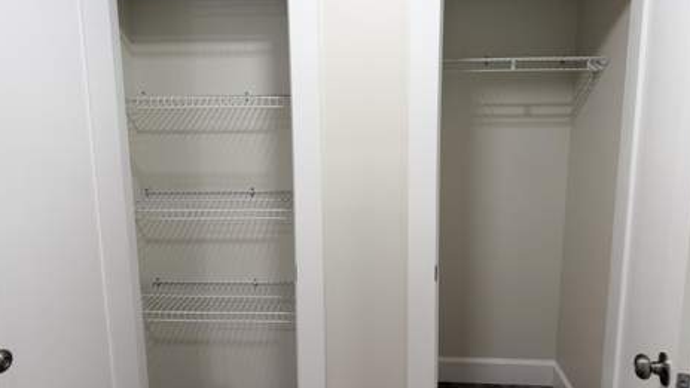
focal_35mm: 27
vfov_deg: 42.7
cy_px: 158
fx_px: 494
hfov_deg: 69.9
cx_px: 351
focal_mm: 6.76
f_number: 1.78
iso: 100
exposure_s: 1/120
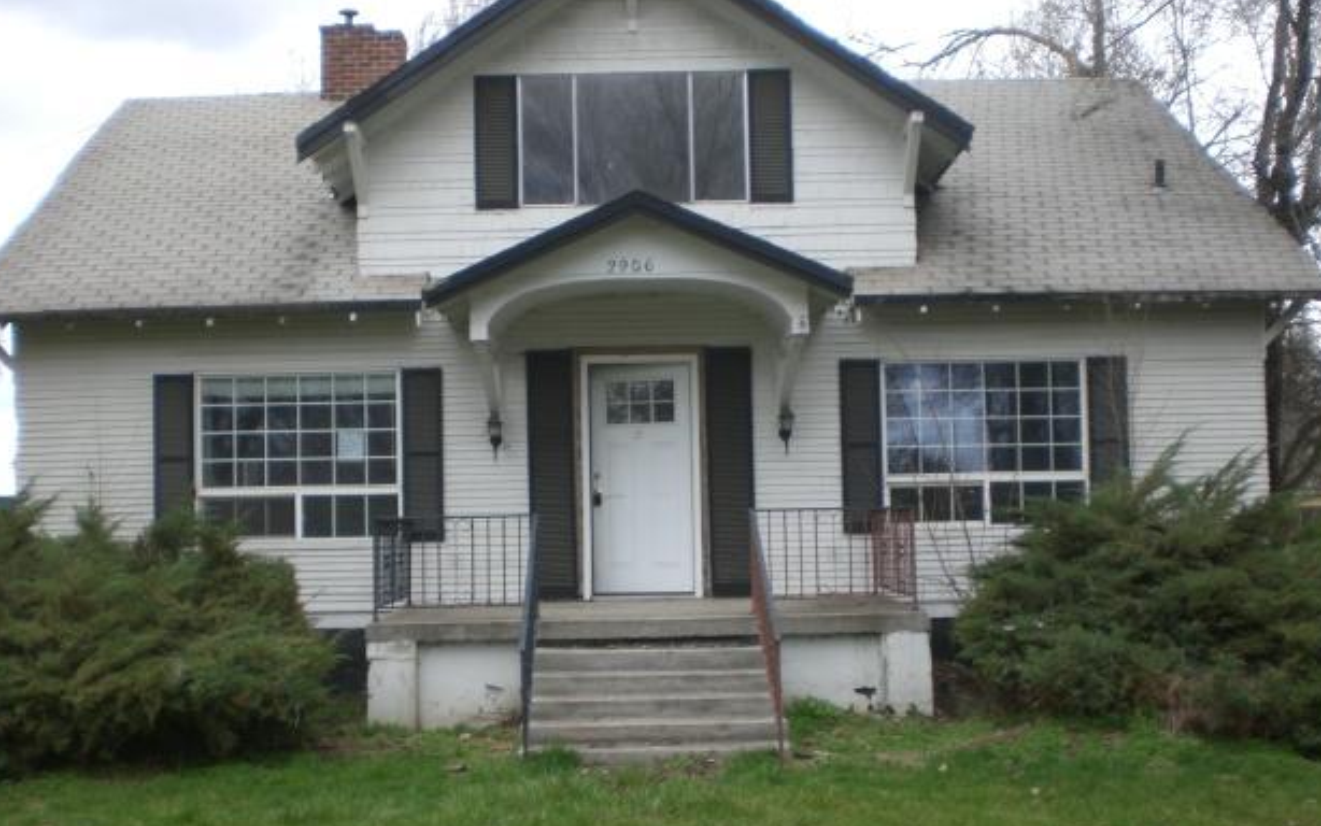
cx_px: 663
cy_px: 475
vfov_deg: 30.5
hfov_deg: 47.2
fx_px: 1512
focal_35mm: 42
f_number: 3.1
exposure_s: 1/200
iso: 50
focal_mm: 6.3
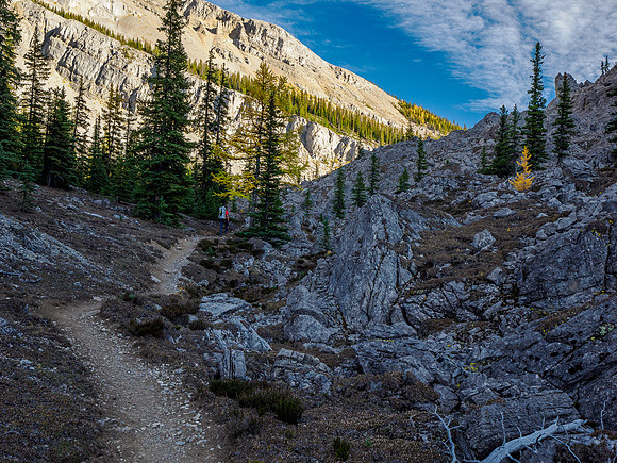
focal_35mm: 36
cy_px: 232
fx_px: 642
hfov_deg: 51.4
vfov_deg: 39.7
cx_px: 308
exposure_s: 1/60
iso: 200
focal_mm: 18
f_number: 8
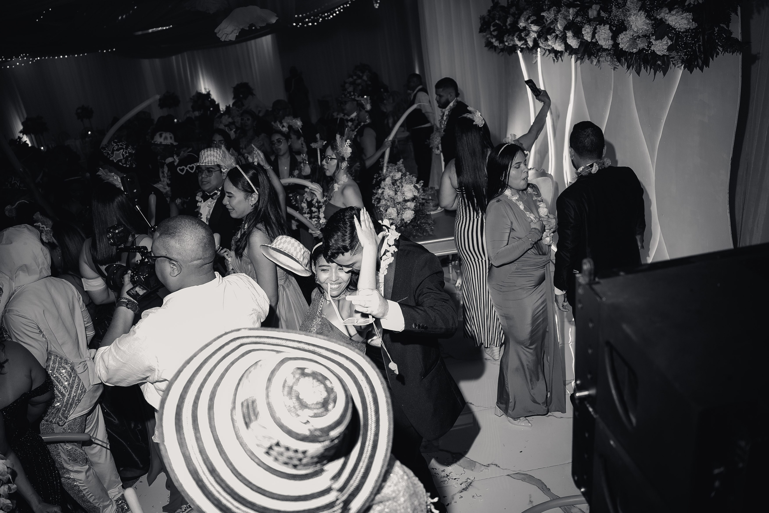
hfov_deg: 65.5
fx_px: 598
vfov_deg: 46.4
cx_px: 384
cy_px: 256
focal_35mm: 28
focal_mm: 28
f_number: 2.8
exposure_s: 1/200
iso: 800
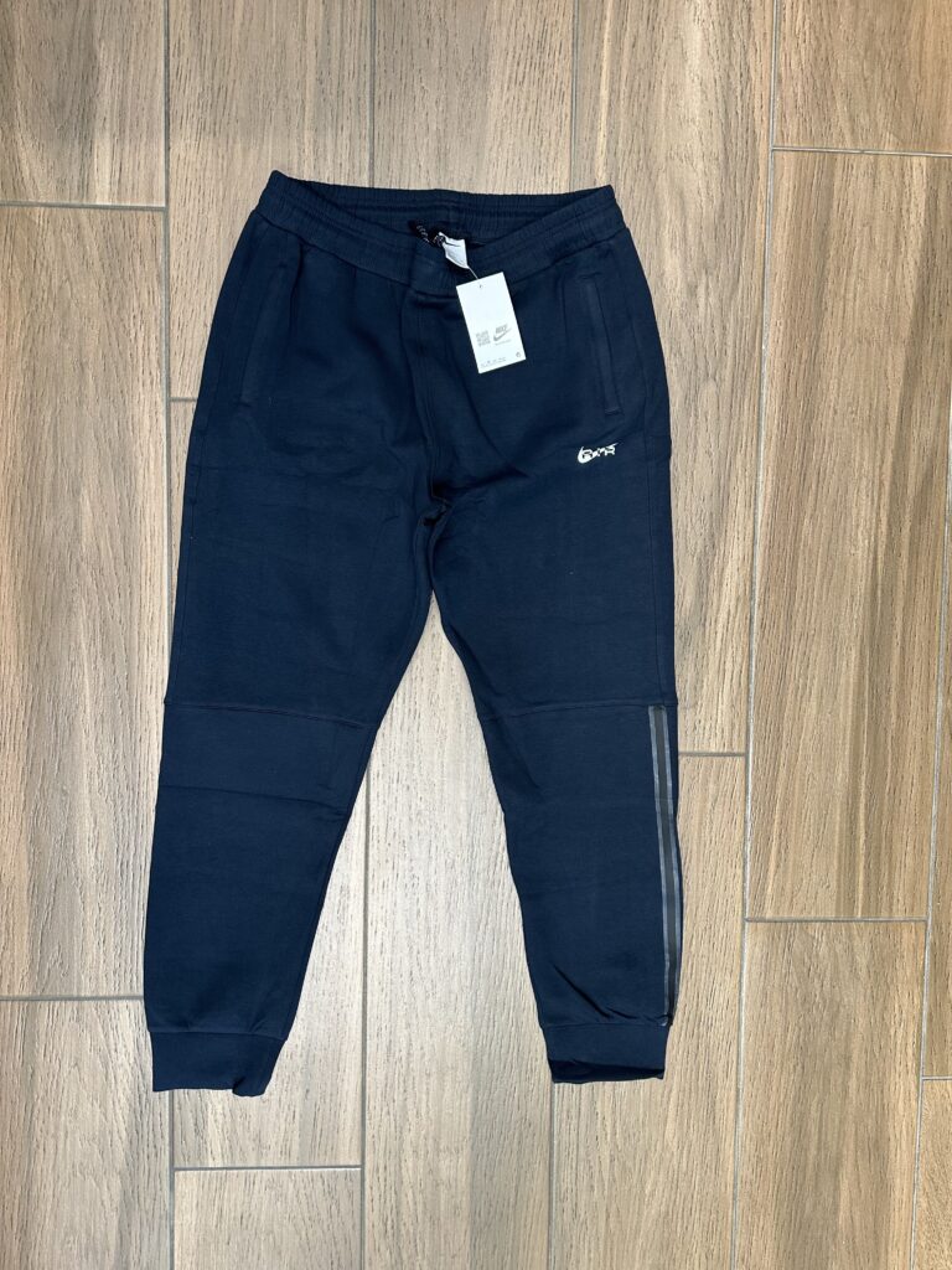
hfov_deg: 56.8
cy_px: 635
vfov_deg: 71.6
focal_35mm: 24
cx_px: 476
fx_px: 880
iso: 200
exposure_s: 1/50
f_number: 1.78
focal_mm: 6.86
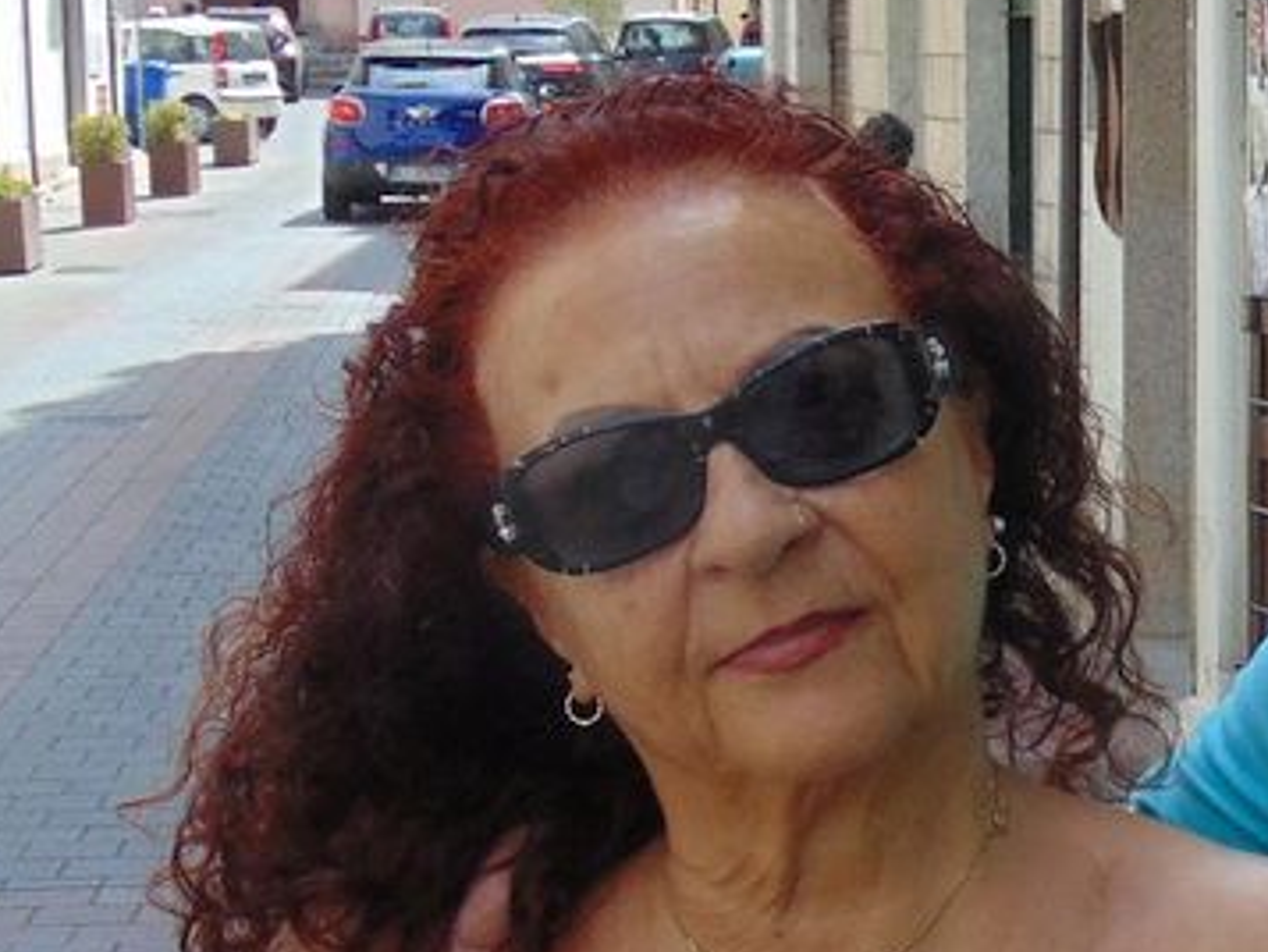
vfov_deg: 13.3
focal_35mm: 111
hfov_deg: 17.3
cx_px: 1254
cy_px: 632
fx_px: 4067
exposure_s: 1/400
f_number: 3.2
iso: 80
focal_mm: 5.8
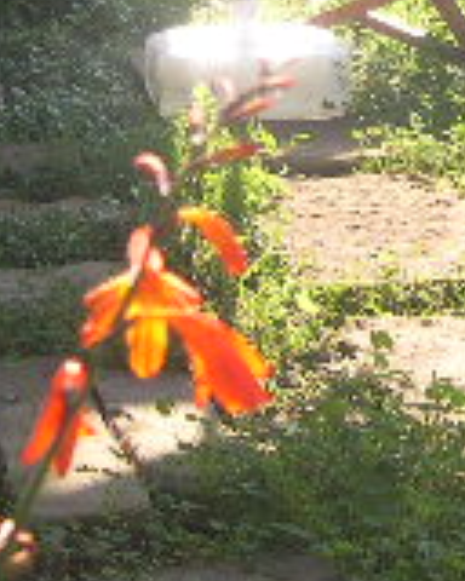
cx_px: 363
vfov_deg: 12.7
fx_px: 2546
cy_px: -145
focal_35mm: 148
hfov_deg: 10.4
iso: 100
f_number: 2.8
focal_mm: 8
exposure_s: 1/305
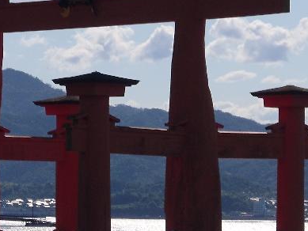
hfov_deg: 7.7
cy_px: 87
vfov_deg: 5.8
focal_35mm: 257
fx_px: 2287
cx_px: 113
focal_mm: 17.99
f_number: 13.3
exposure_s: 1/165
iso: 80
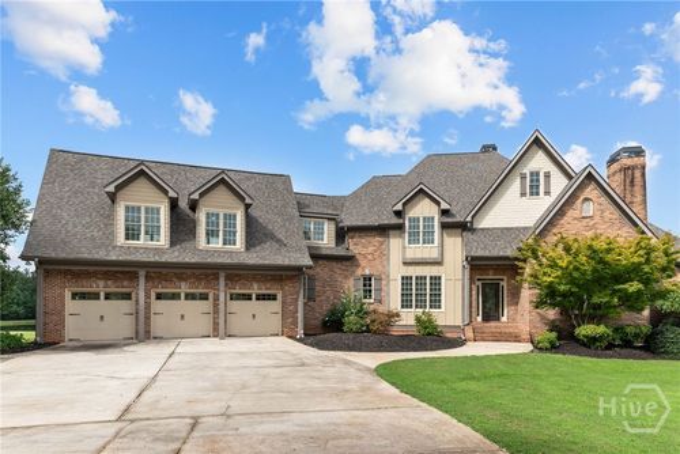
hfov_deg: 81.2
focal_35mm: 21
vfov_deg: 59.6
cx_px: 340
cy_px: 227
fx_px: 397
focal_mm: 21
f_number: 11
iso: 200
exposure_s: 1/125
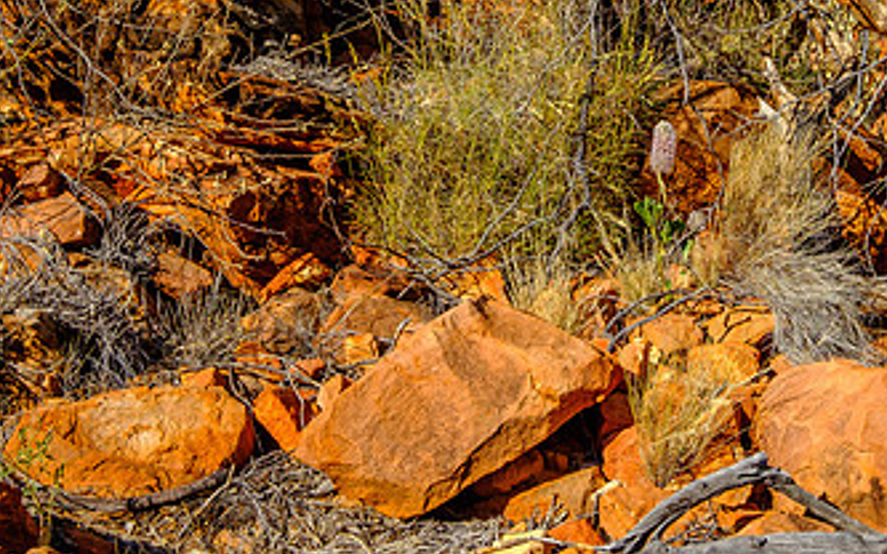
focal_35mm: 64
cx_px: 653
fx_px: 1547
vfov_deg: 20.2
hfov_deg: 31.5
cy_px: 140
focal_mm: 24
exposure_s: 1/480
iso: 200
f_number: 8
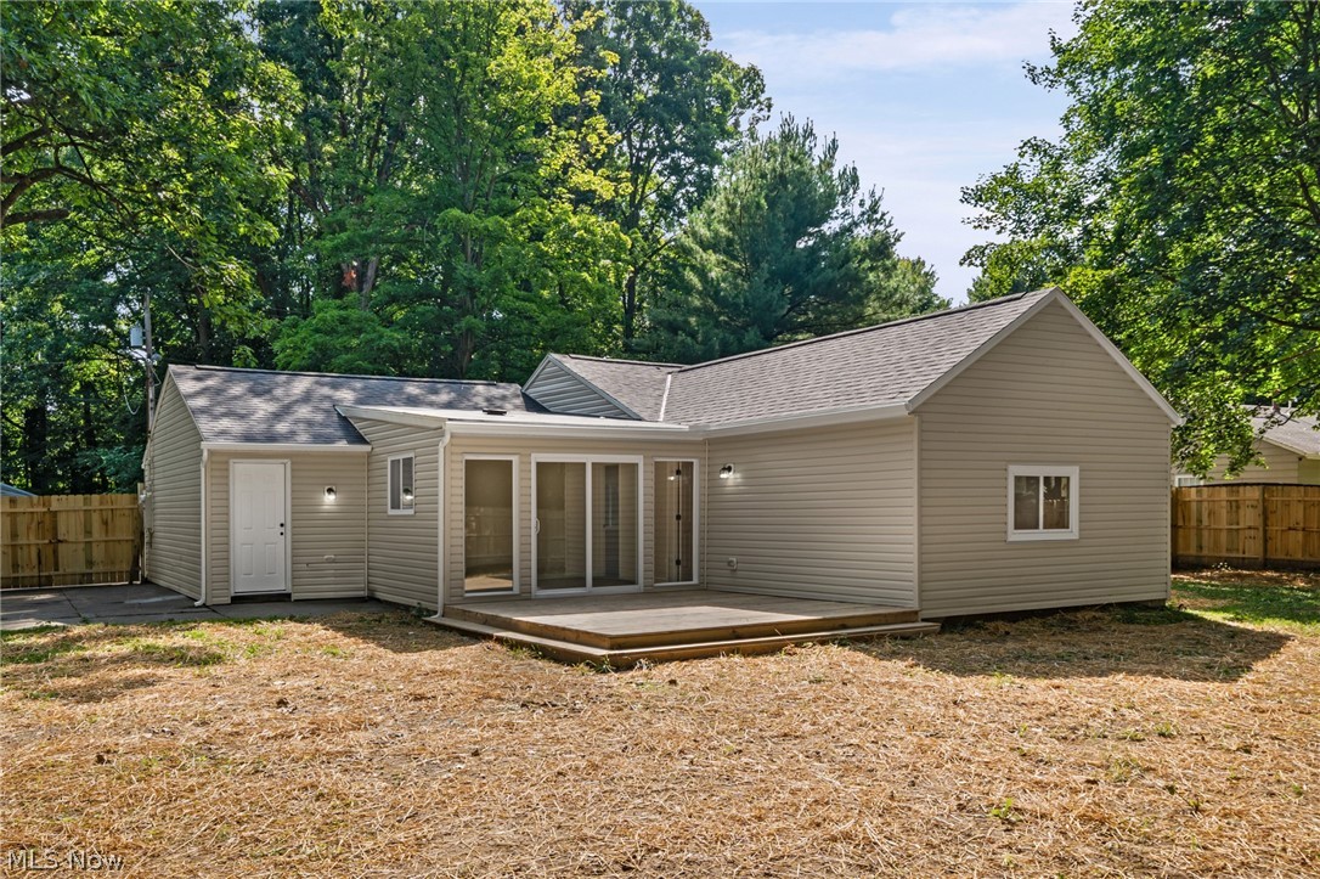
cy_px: 440
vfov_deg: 46.4
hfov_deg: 65.5
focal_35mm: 28
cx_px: 660
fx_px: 1026
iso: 250
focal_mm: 19
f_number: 9
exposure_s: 1/100
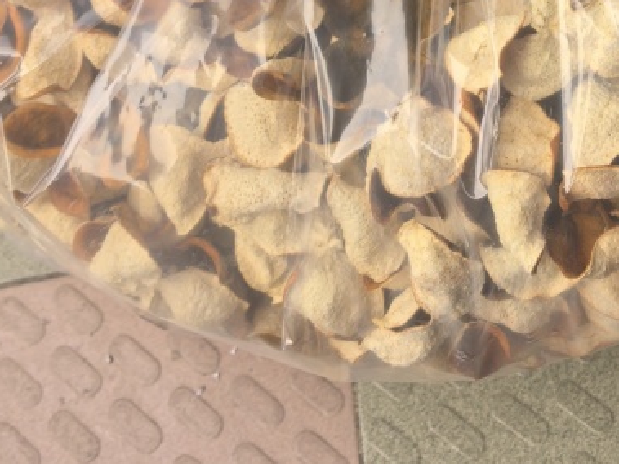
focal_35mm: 76
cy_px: -399
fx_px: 1359
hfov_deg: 25.4
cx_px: 462
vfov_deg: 16.0
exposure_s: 1/433
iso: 50
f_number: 2
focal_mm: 6.98
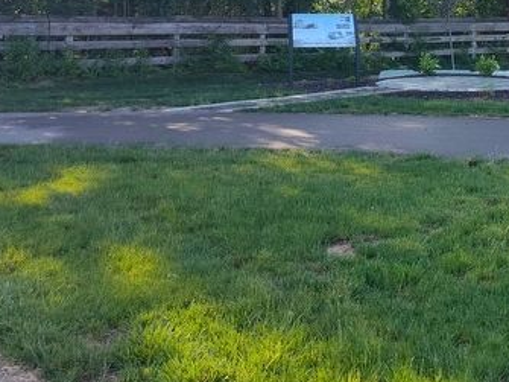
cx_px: 500
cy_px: 21
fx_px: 808
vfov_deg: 25.5
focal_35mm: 55
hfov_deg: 32.4
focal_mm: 5.56
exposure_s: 1/411
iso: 100
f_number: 1.8
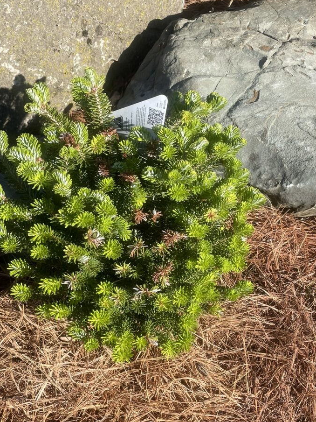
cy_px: 211
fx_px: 560
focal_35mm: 46
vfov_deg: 41.2
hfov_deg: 31.5
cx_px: 154
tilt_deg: -48.5
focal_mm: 4.2
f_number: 1.6
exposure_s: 1/2092
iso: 32
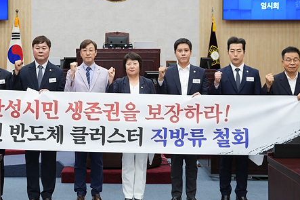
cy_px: 88
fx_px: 392
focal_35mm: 47
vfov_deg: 28.6
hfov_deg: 41.7
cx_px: 117
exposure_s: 1/40
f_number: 4
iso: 250
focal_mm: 32
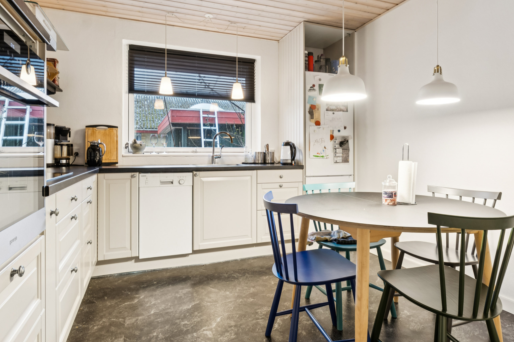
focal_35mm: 23
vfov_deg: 55.9
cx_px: 258
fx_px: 322
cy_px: 153
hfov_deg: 77.1
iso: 200
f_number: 8
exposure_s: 1/1.67
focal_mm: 13
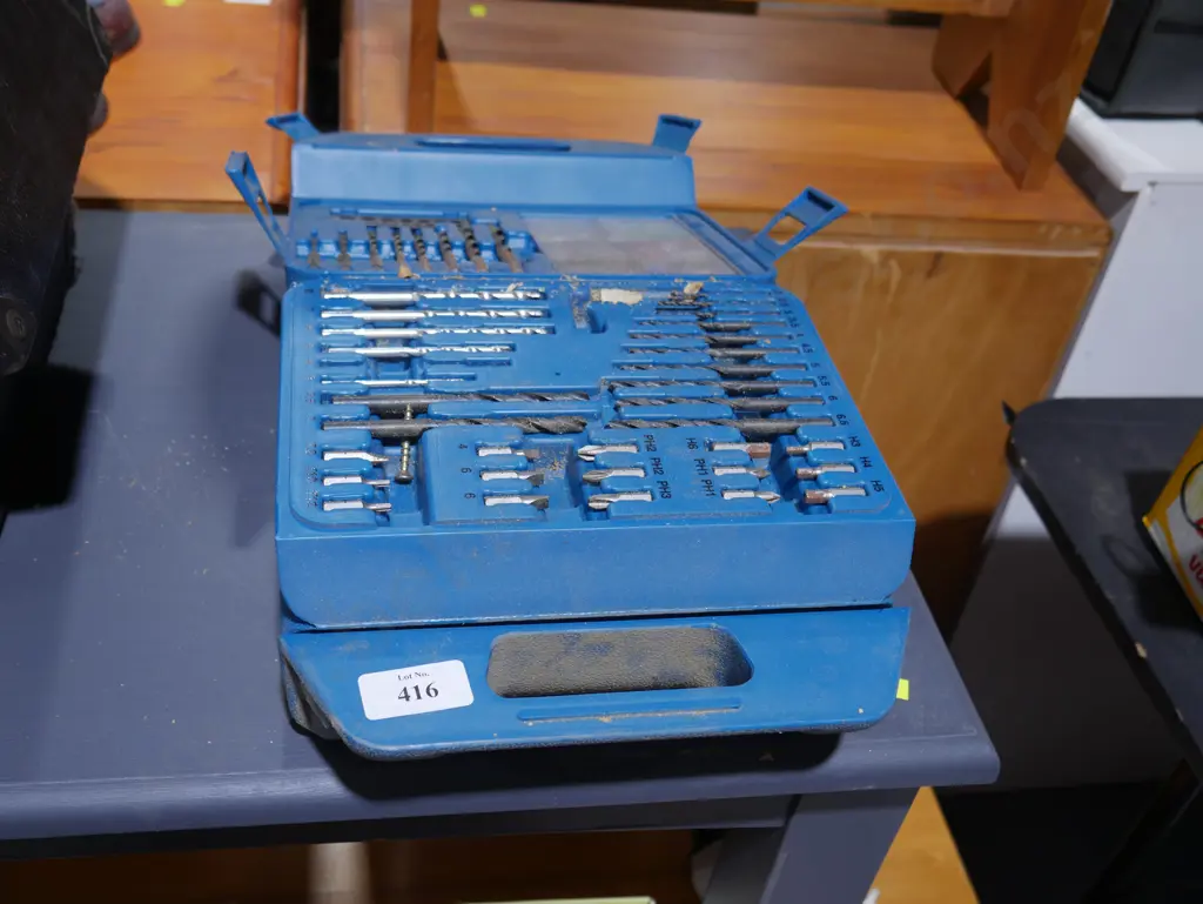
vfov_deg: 37.8
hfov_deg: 49.0
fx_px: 1321
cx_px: 602
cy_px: 452
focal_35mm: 38
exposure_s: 1/60
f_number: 4.1
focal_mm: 19
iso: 320
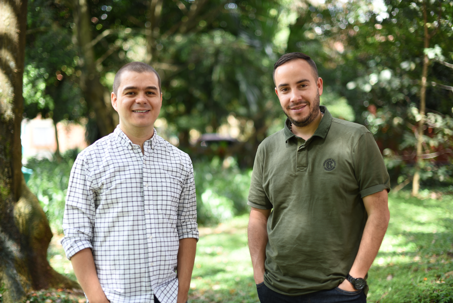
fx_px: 629
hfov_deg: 39.6
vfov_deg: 27.0
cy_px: 152
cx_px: 226
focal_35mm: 50
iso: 200
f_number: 2
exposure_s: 1/500
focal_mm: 50
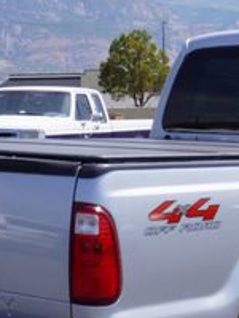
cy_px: 275
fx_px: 1146
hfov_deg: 11.8
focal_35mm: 125
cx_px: 223
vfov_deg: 15.7
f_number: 11
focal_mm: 27
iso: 100
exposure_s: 1/160
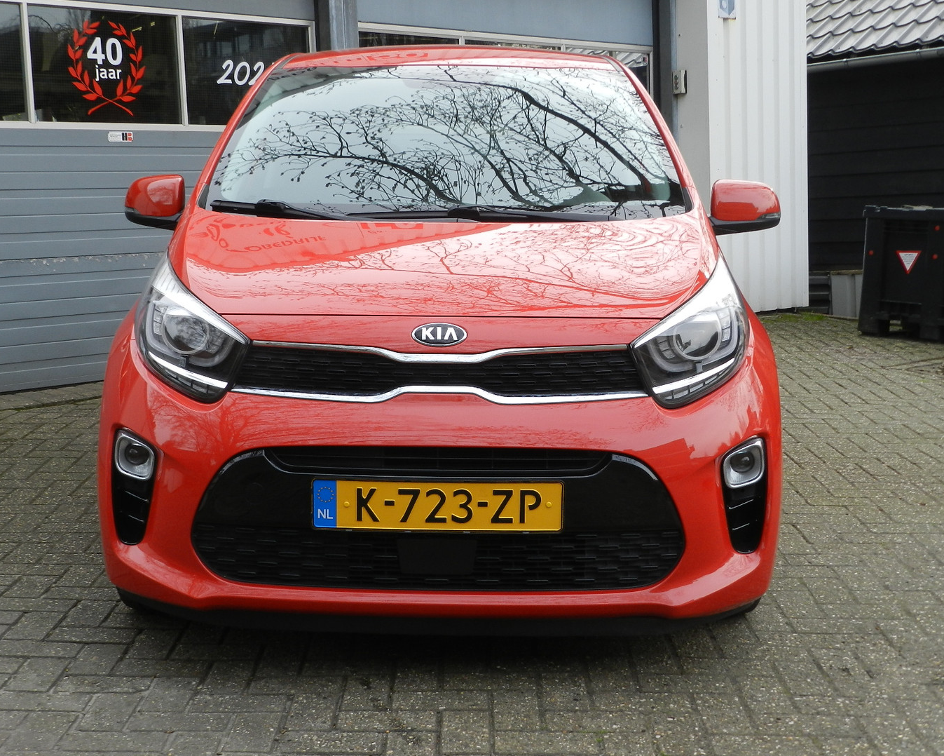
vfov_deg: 31.5
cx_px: 447
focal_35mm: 48
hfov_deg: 38.8
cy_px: 378
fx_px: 1341
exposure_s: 1/200
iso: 160
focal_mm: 8.1
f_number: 4.2
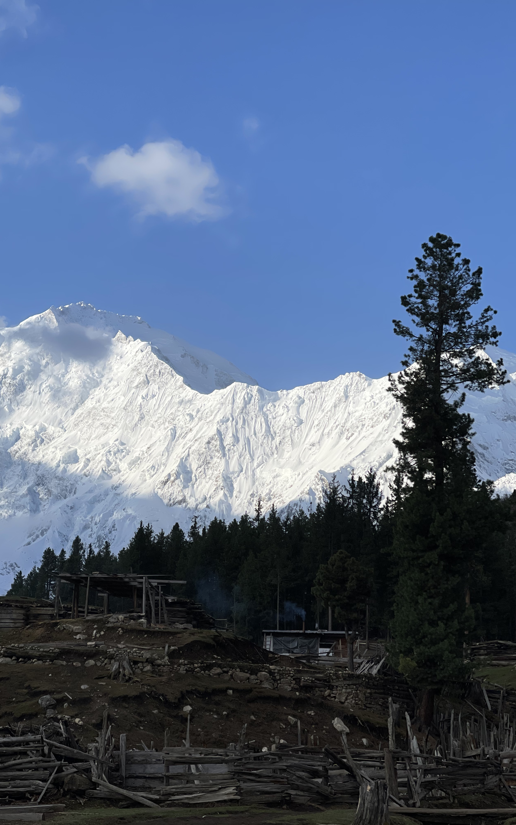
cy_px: 413
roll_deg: -2.4
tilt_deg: +14.8
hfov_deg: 19.1
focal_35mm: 68
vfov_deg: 30.2
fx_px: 1530
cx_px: 243
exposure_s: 1/2732
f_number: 2.2
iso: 32
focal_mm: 7.5
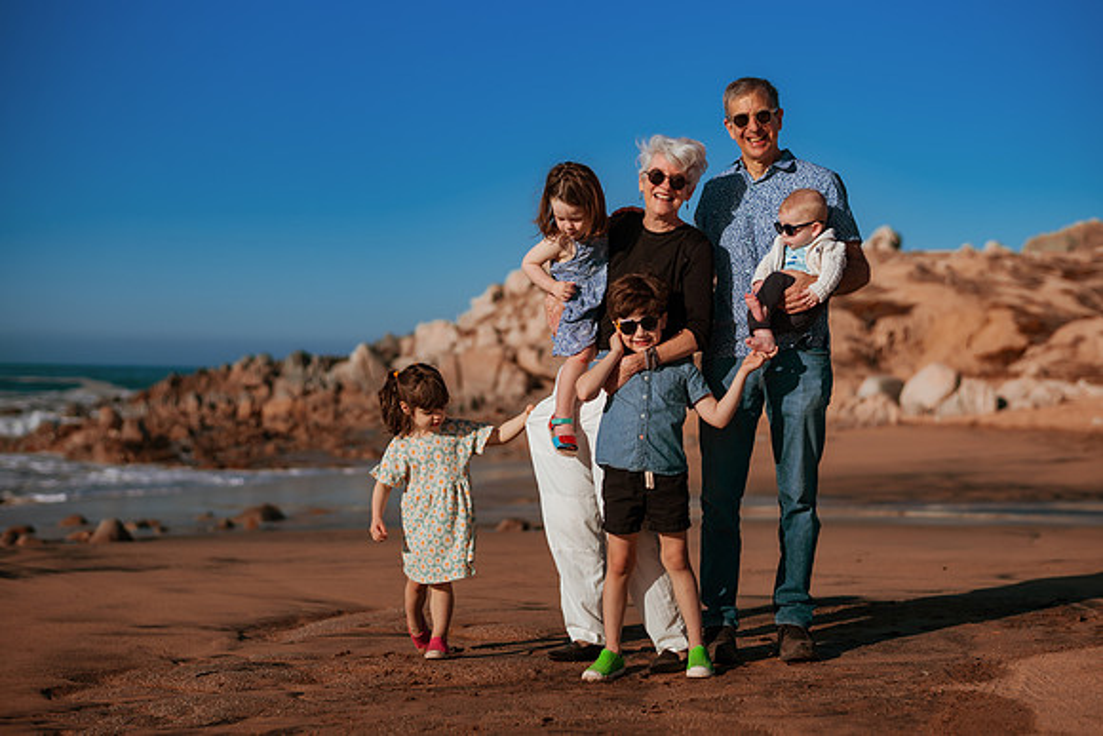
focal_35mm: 58
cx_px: 552
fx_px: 1777
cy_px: 368
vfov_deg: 23.4
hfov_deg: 34.5
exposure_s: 1/8000
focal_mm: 58
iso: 50
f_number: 2.5
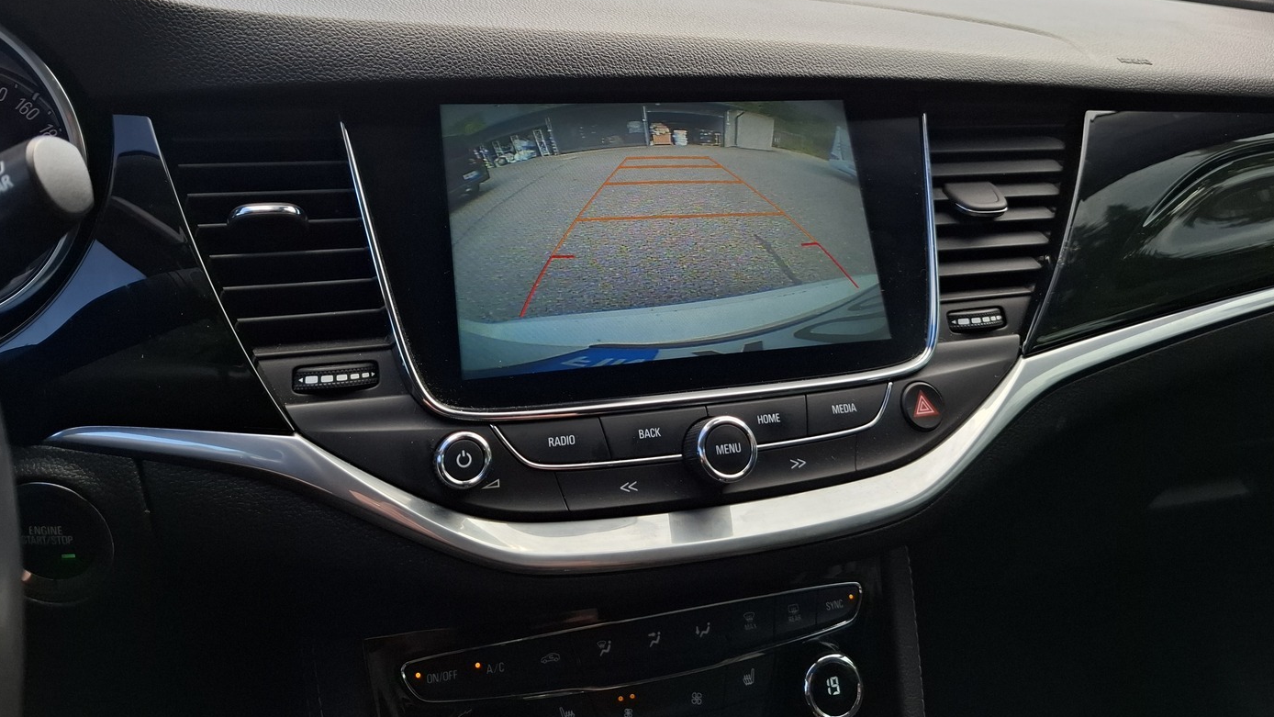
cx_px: 641
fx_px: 878
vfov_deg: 43.7
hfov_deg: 71.9
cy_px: 232
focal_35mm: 26
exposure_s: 1/346
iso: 50
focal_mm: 5.54
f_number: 1.8
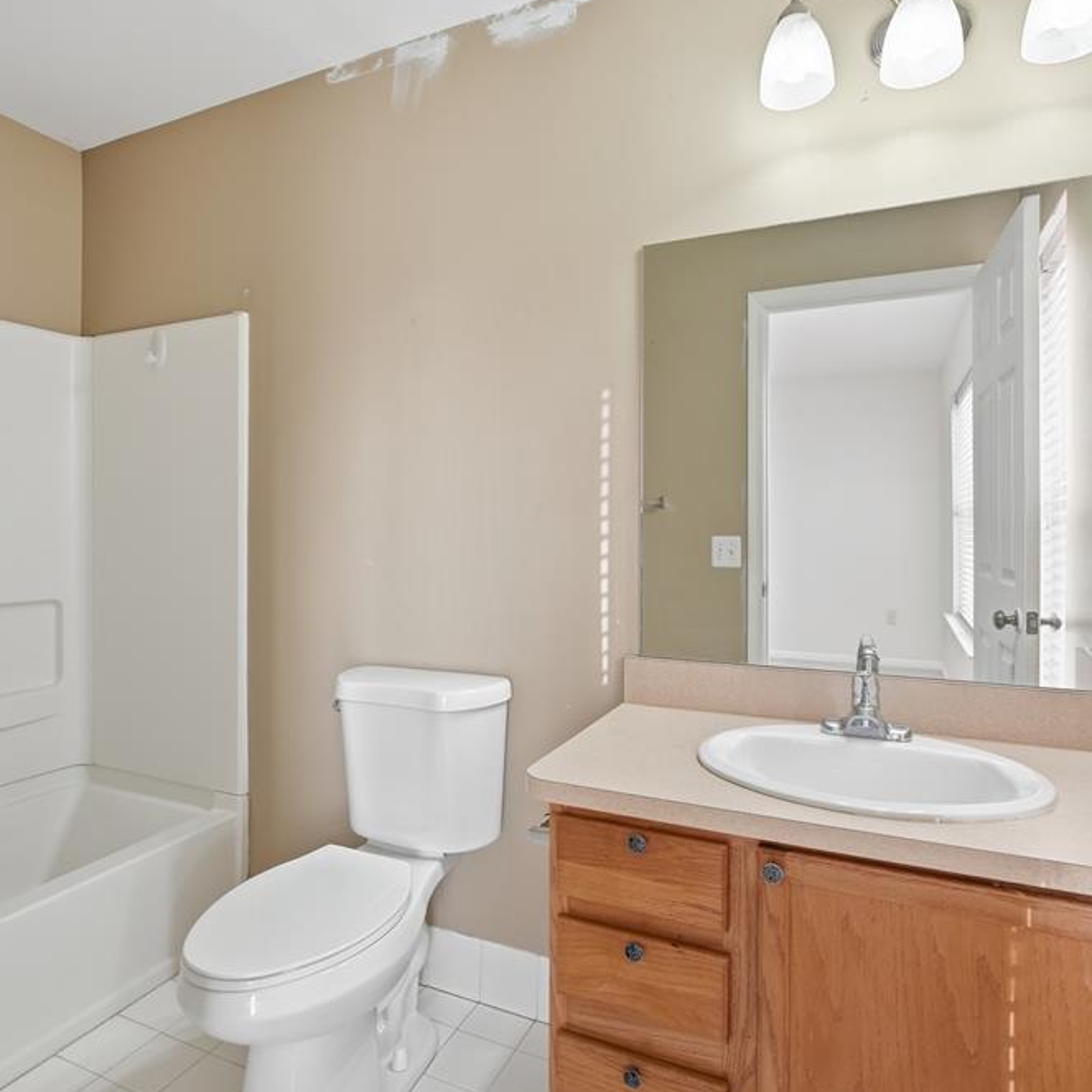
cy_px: 537
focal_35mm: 21
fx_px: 749
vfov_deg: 72.1
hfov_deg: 72.1
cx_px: 514
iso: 400
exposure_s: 1/200
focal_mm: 16
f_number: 8
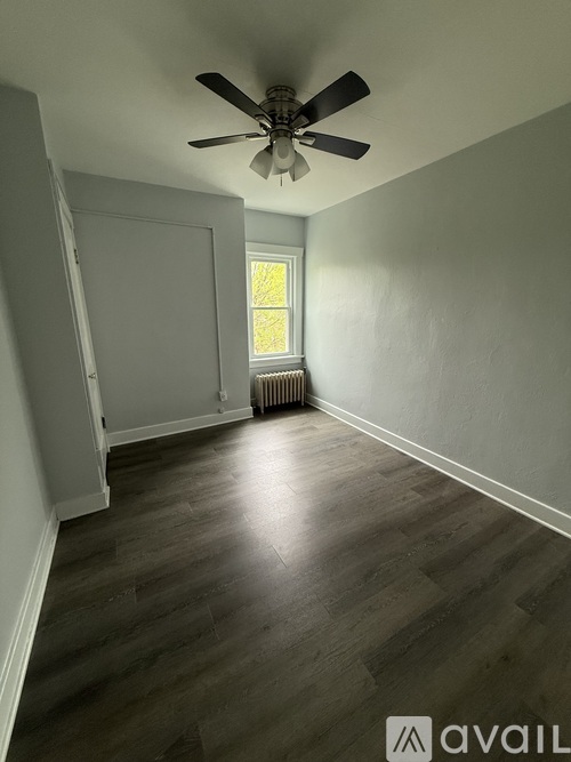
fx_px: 308
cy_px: 381
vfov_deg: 102.1
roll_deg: +0.7
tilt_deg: -13.3
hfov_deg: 85.7
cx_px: 286
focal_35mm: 14
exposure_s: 1/120
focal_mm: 2.22
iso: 250
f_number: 2.2
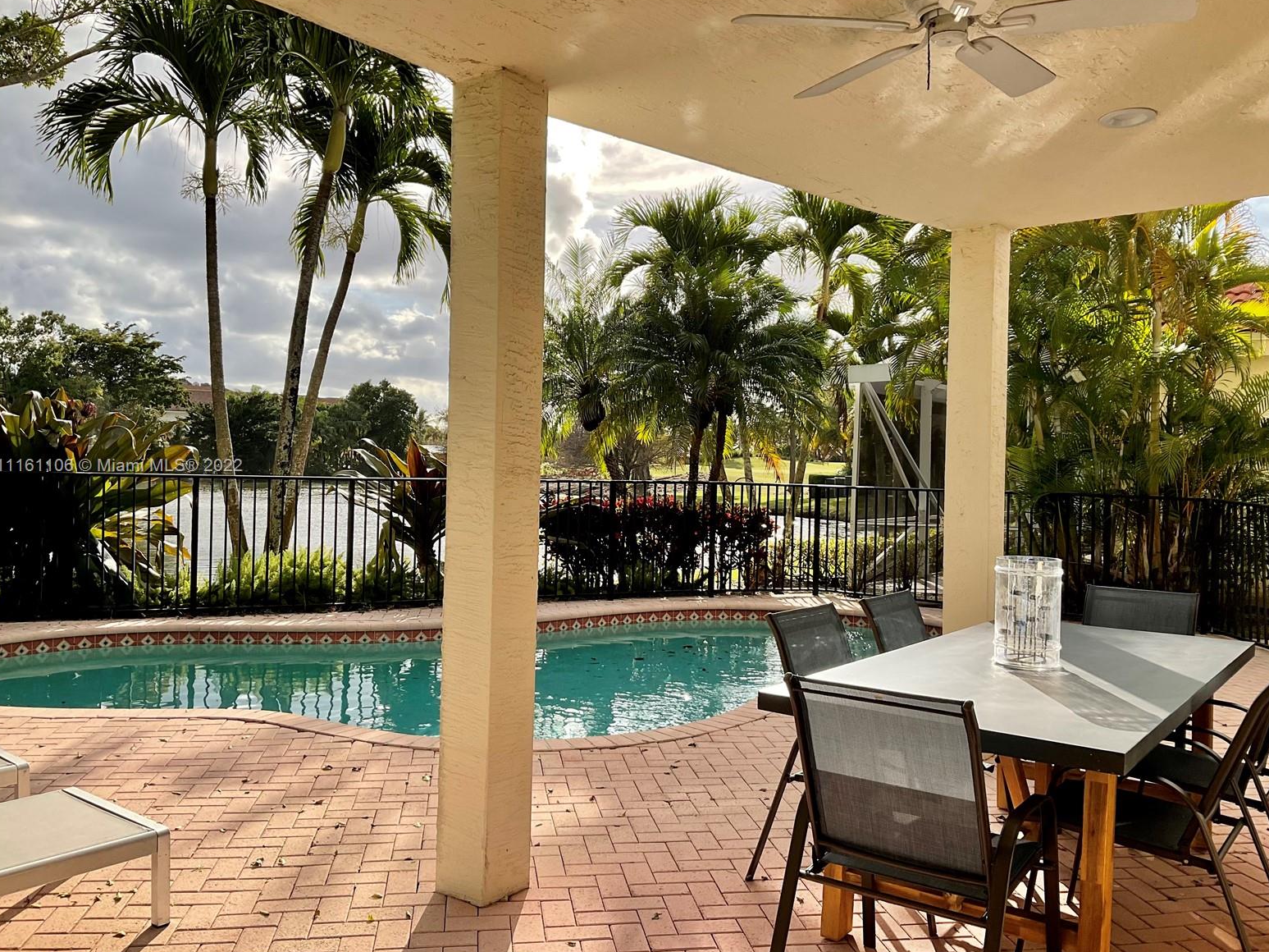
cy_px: 467
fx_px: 1100
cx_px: 637
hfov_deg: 60.0
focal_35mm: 30
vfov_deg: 46.8
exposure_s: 1/1534
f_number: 1.8
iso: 16
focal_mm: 3
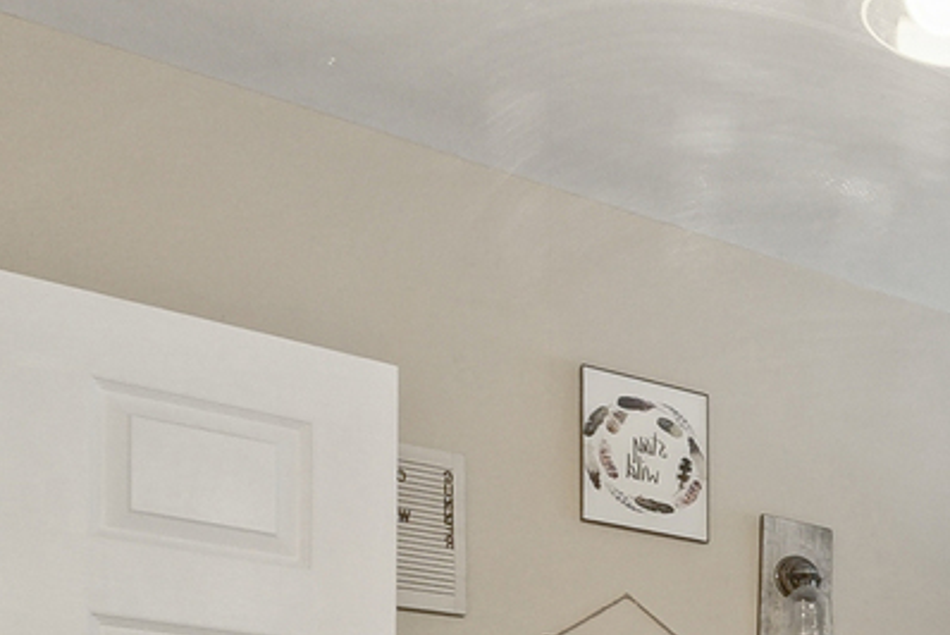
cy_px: 995
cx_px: 1494
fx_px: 1611
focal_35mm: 61
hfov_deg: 24.2
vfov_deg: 19.1
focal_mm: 10
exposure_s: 1/15
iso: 400
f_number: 8
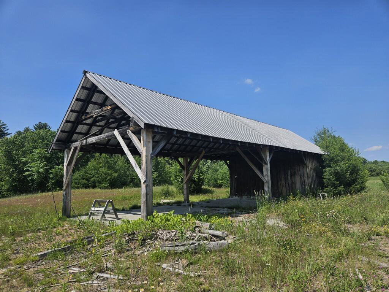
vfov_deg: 58.9
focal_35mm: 23
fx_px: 258
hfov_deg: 73.9
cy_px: 146
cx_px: 194
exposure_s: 1/2558
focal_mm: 5.4
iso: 25
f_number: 1.8
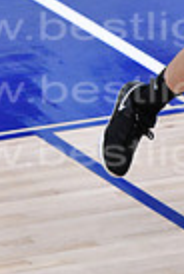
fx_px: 7011
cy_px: -64
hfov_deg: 1.5
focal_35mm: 919
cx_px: 227
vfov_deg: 2.2
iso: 6400
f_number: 3.2
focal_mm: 145
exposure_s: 1/1250
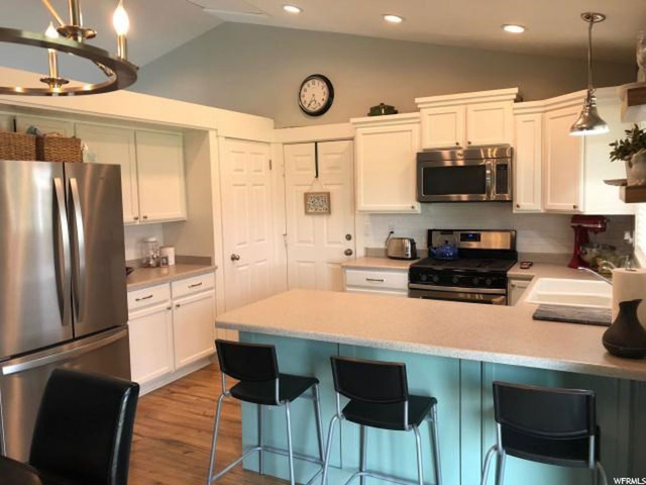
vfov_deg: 49.7
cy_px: 242
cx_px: 323
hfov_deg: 63.4
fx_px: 523
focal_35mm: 28
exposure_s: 1/30
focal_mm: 3.99
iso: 25
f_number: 1.8
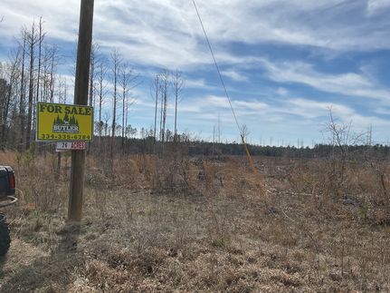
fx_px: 327
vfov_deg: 48.2
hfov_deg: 61.7
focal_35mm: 29
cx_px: 195
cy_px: 146
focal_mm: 3
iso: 16
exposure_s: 1/4065
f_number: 1.8
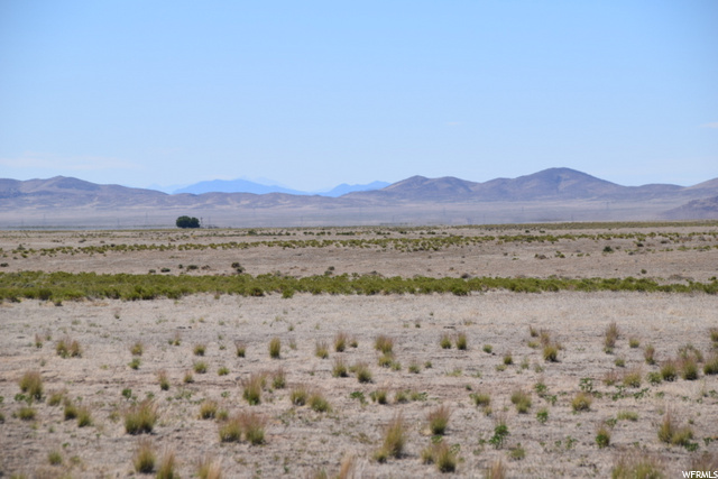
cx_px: 359
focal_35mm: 188
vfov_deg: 7.3
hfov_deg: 11.0
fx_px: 3740
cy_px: 240
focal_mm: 125
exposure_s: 1/1000
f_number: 8
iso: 200
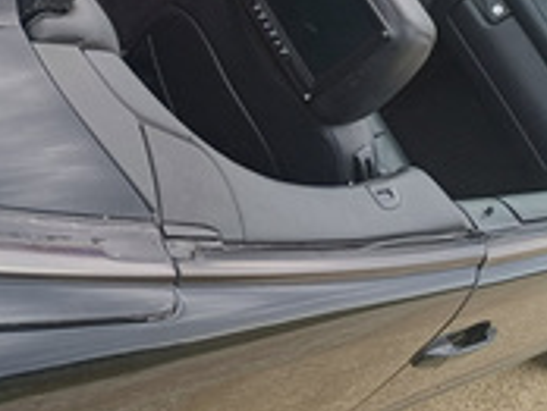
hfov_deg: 22.6
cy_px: -16
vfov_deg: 16.8
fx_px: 1361
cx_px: 157
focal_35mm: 86
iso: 50
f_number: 1.8
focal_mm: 4.65
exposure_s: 1/372
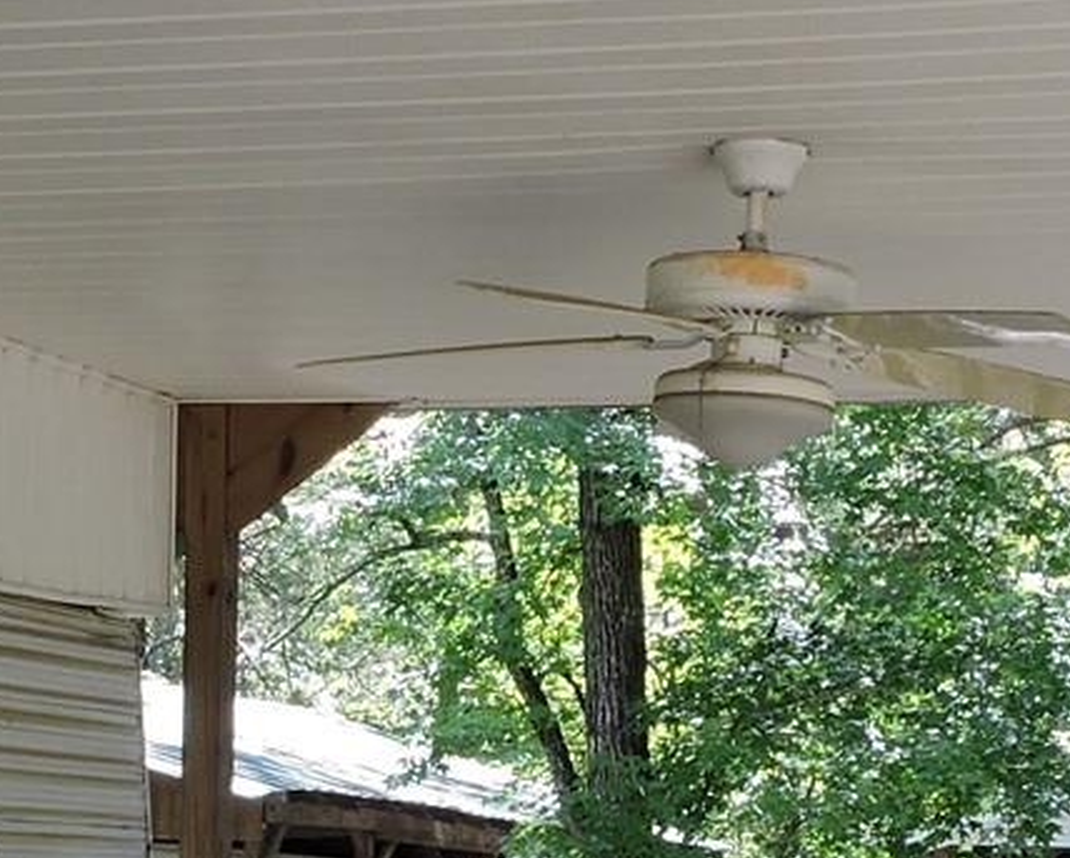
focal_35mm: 112
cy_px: 1036
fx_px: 3549
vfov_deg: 13.4
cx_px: 462
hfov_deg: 17.1
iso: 100
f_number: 3.8
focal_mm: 4.3
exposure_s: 1/80
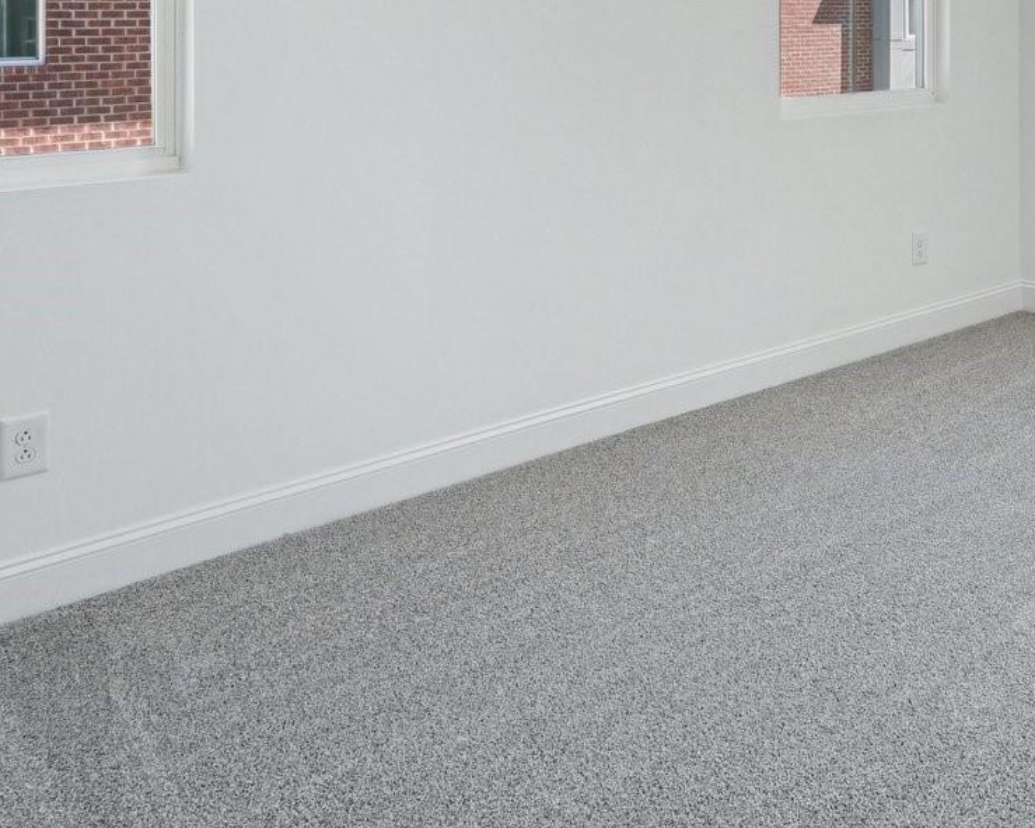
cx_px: 916
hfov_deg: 43.2
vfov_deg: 35.1
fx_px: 1194
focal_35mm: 39
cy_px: 23
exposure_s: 1/30
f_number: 8
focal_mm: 10
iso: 160
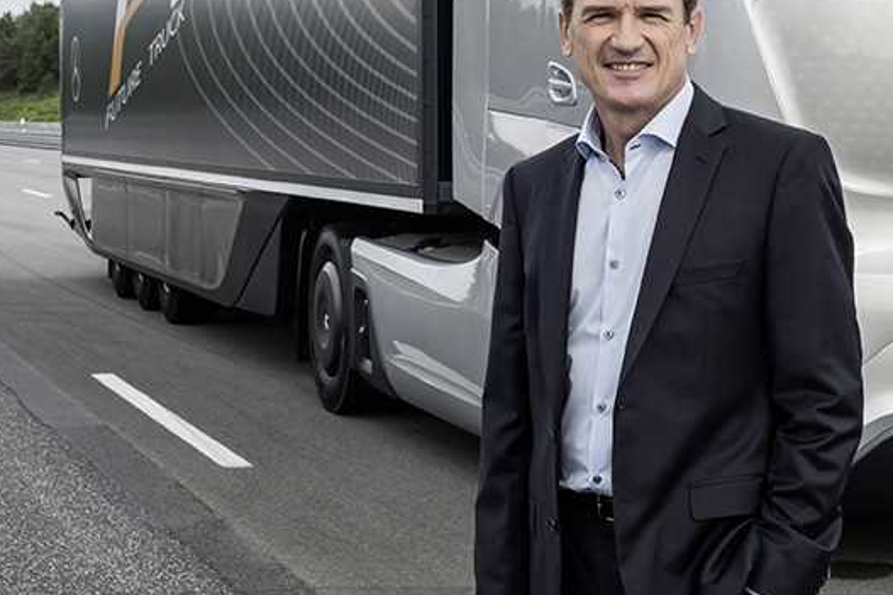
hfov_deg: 22.3
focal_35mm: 91
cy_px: 150
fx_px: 2256
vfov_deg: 15.0
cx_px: 546
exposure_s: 1/125
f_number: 13
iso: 200
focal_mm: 40
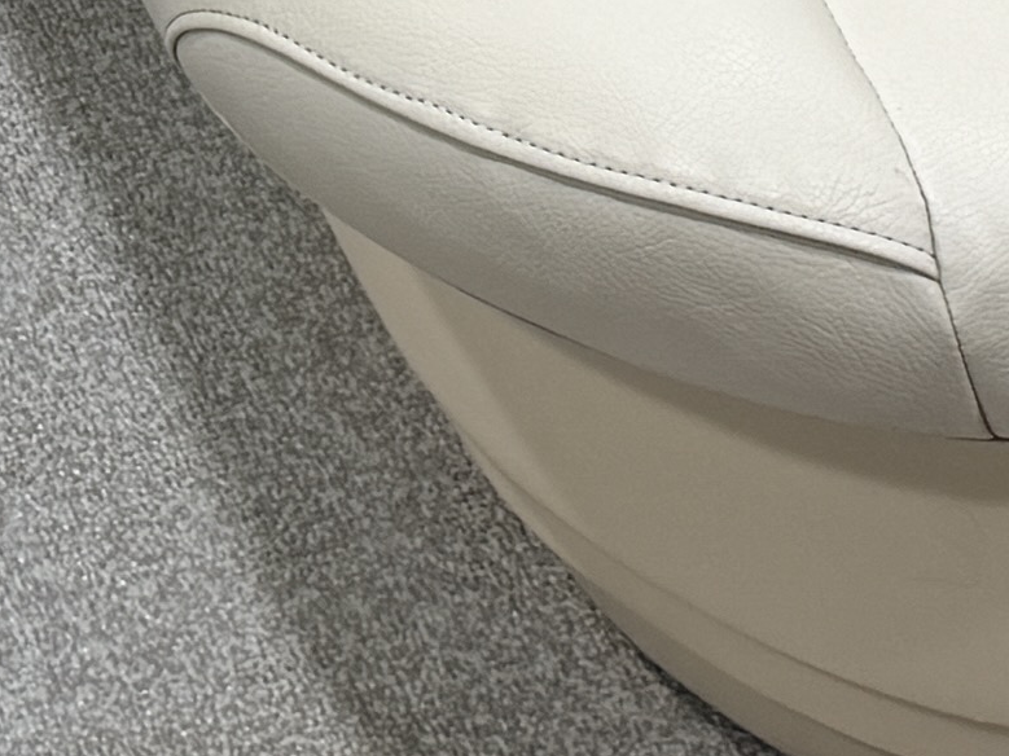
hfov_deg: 11.2
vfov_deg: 8.2
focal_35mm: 176
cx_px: 377
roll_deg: -2.7
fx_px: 5129
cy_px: -564
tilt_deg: -33.0
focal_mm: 6.76
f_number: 1.78
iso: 80
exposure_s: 1/120
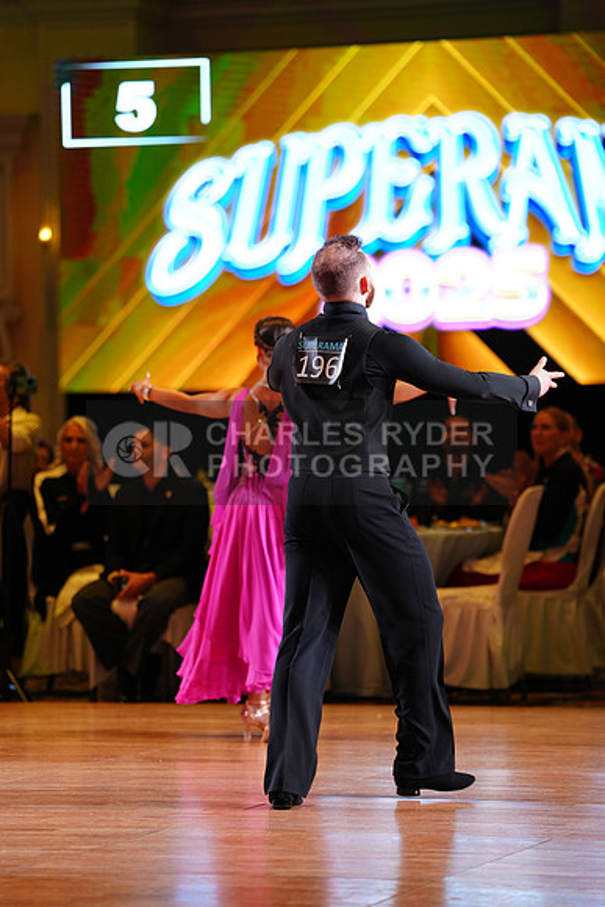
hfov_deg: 9.3
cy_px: 454
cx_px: 302
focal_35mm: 148
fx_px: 3728
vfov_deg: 13.9
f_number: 2.8
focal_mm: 148
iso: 1600
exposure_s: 1/400
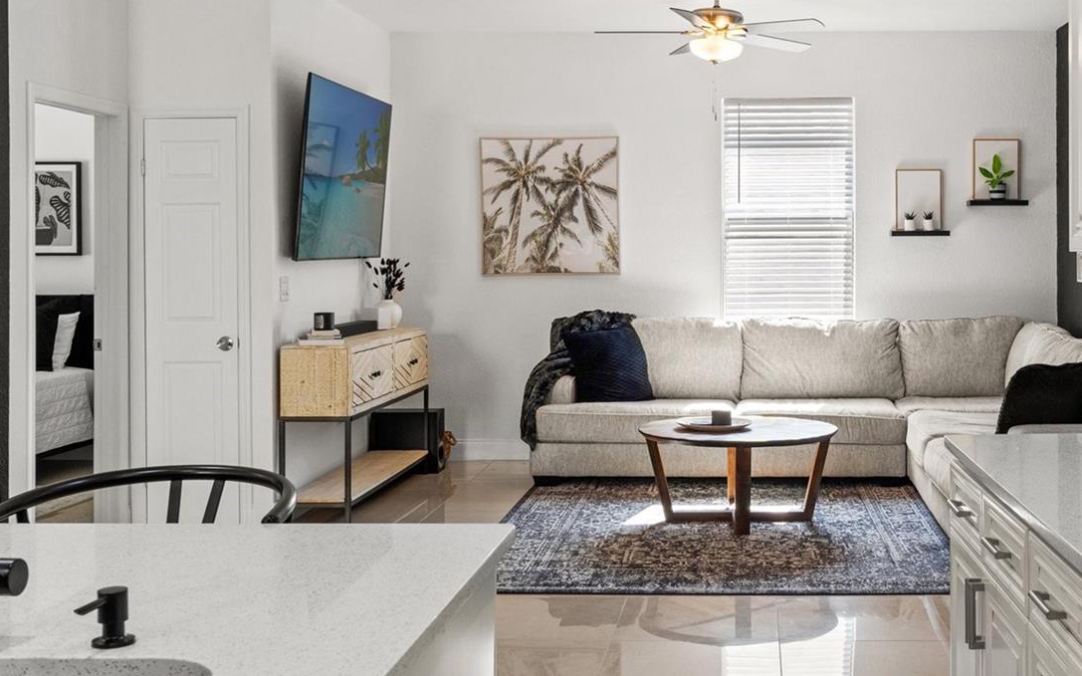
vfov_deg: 28.5
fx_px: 1327
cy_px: 245
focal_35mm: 45
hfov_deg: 43.6
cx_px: 747
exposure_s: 1/13
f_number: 7.1
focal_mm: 20
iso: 400
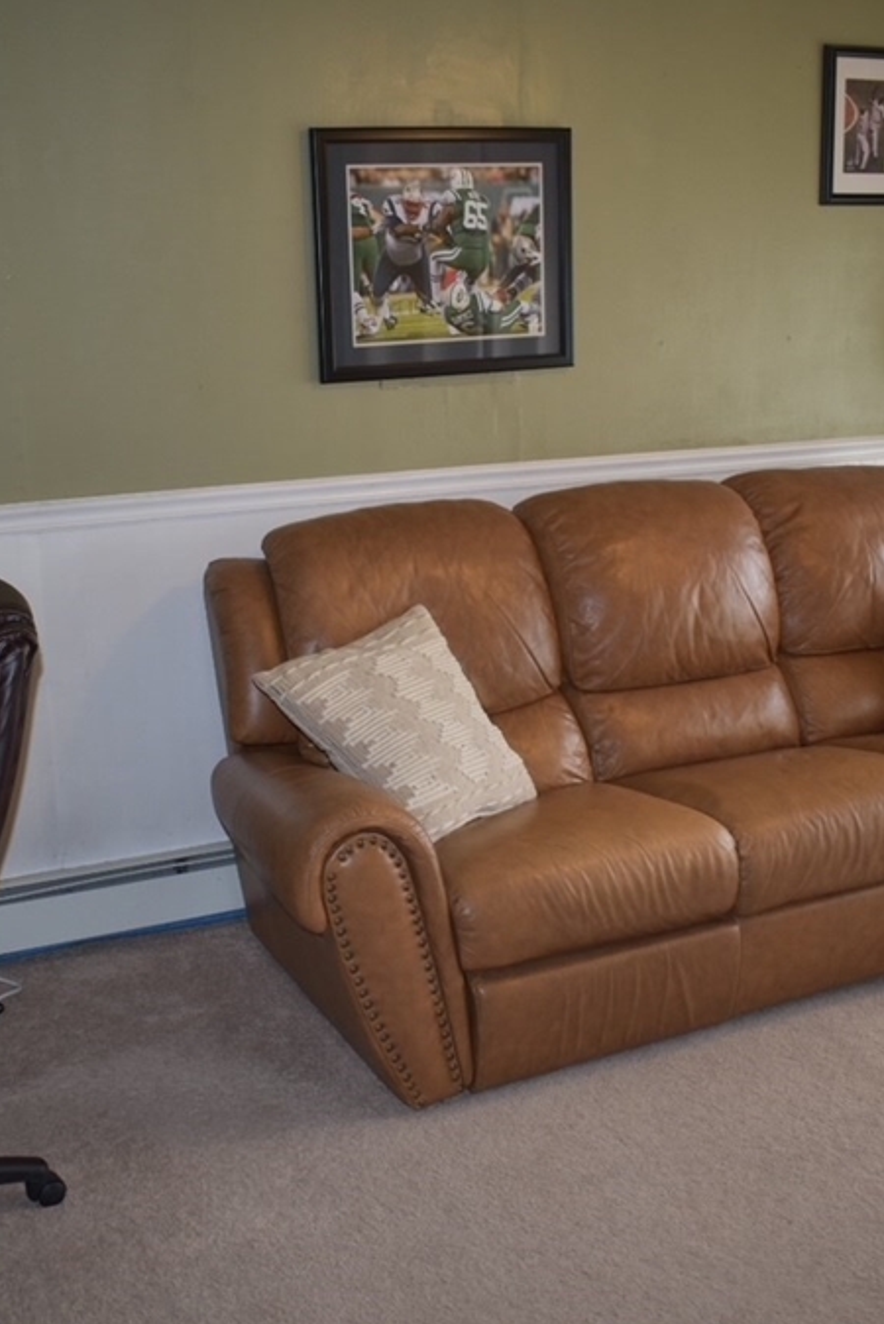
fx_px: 1509
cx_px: 361
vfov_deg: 47.4
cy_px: 659
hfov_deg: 32.6
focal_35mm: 41
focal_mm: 18
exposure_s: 1/30
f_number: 3.5
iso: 220
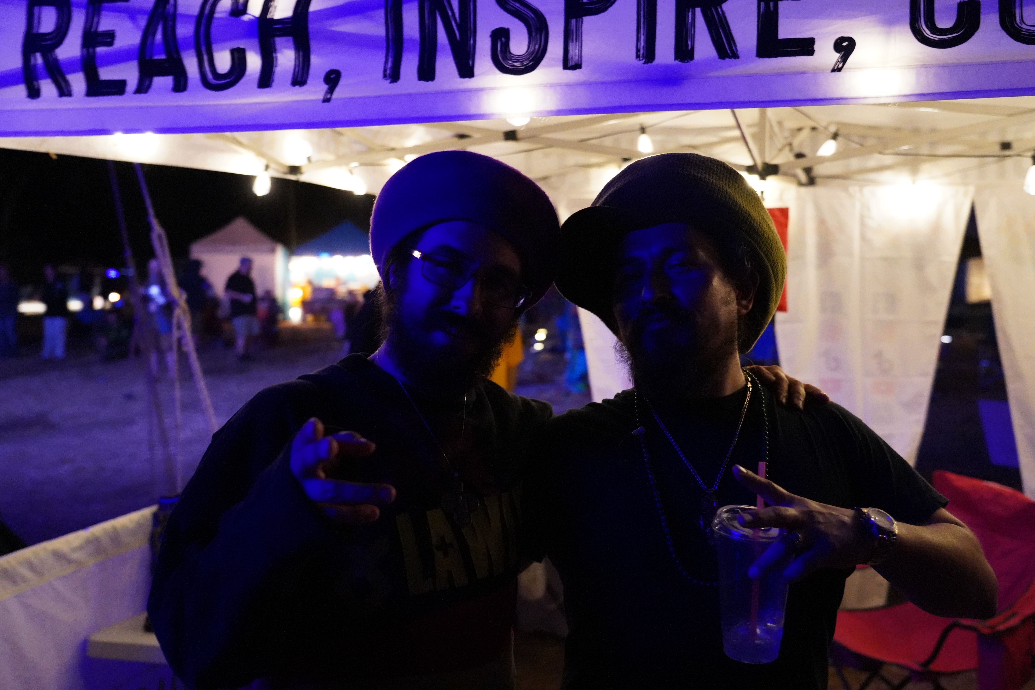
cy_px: 345
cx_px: 518
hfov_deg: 49.6
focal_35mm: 39
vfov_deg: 34.2
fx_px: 1121
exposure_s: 1/15
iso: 12800
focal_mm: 39
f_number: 4
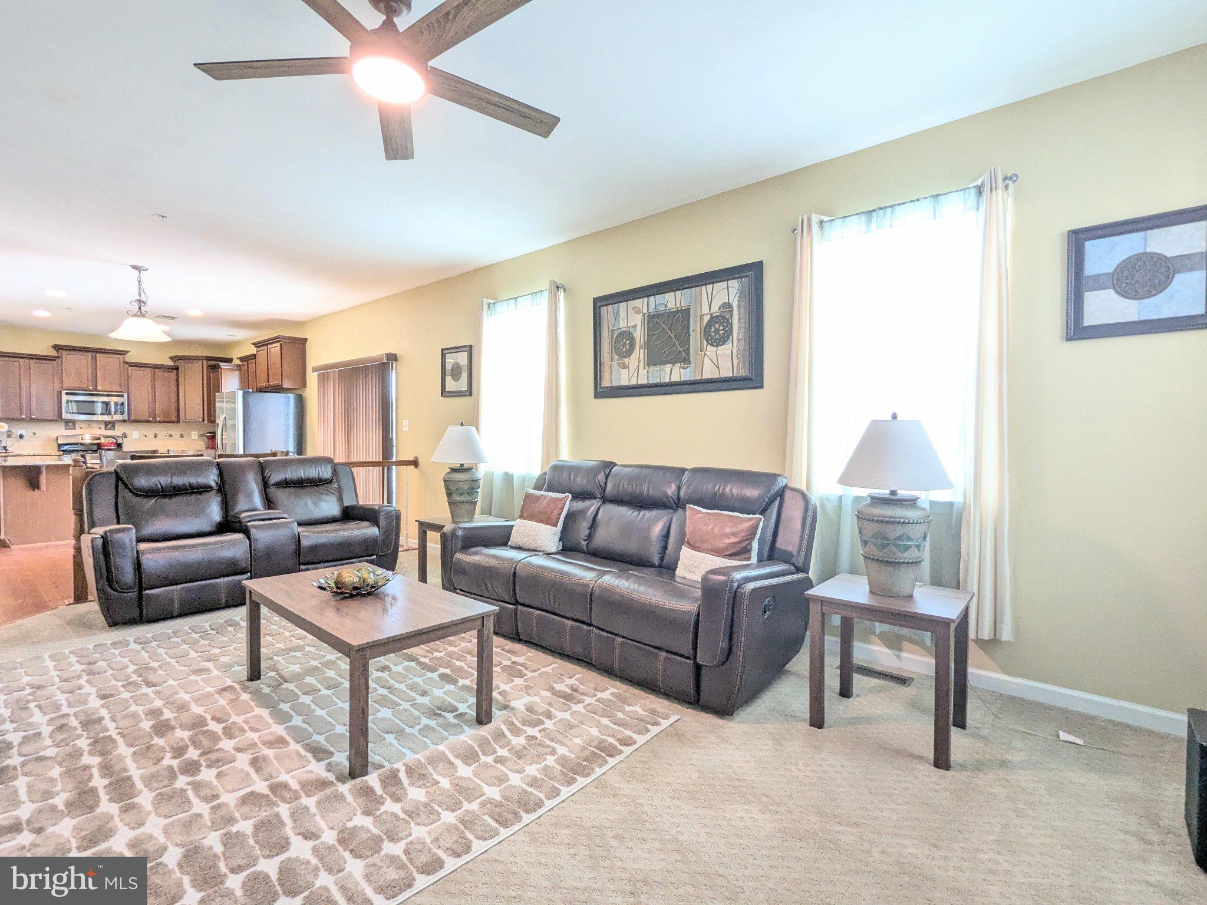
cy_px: 452
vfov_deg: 78.1
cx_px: 604
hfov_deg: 94.5
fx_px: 558
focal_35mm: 16
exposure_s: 1/33.3
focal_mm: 2.35
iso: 149
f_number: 2.2
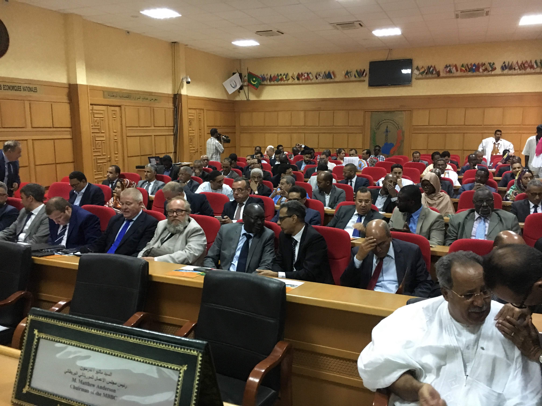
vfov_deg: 48.2
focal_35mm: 29
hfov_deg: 61.7
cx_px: 271
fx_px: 454
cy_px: 203
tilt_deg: -10.5
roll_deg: -0.3
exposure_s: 1/17
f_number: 2.2
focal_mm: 4.15
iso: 320
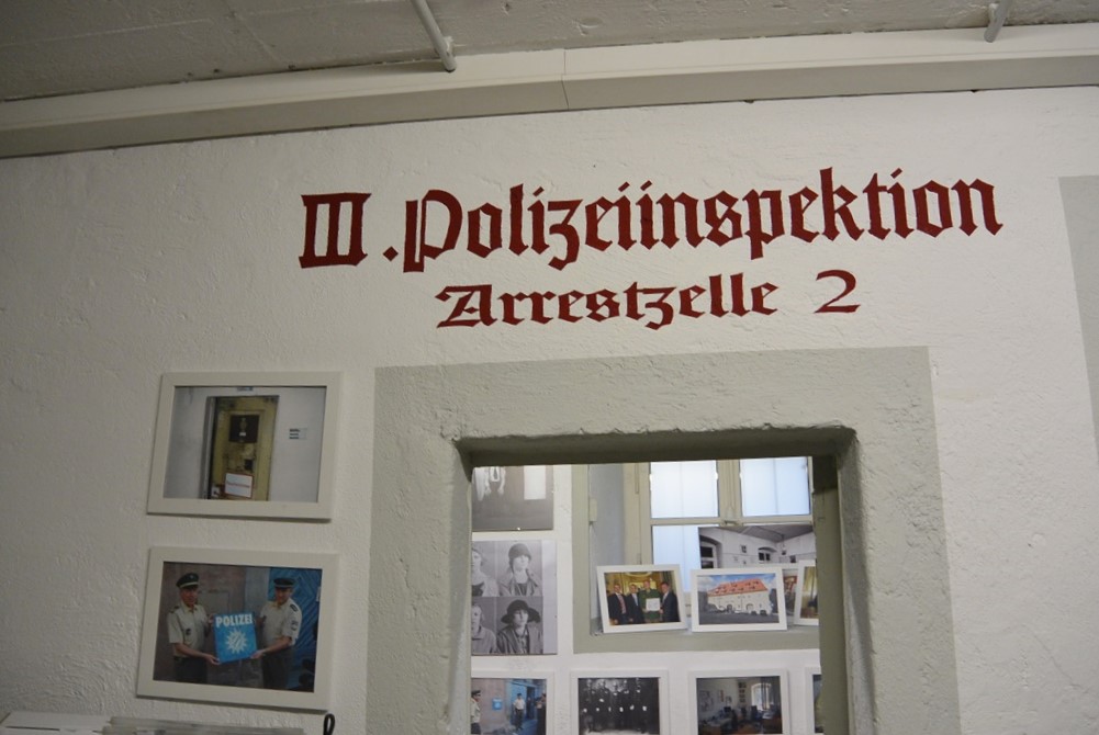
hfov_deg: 63.6
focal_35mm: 29
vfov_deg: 45.1
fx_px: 886
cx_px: 550
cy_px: 368
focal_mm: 11
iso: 280
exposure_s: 1/60
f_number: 3.5
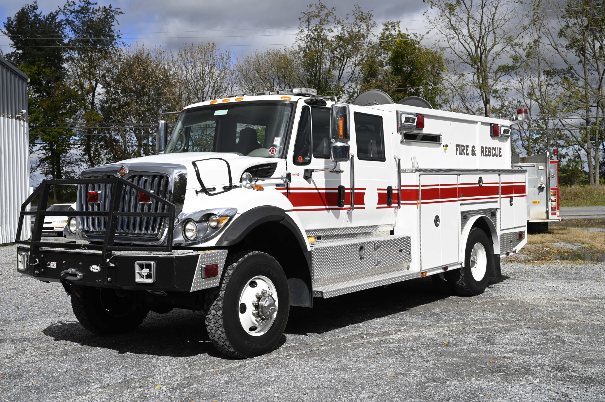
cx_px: 302
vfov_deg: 32.6
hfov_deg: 47.4
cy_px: 201
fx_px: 689
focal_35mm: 41
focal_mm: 41
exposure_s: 1/5000
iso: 1250
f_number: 9
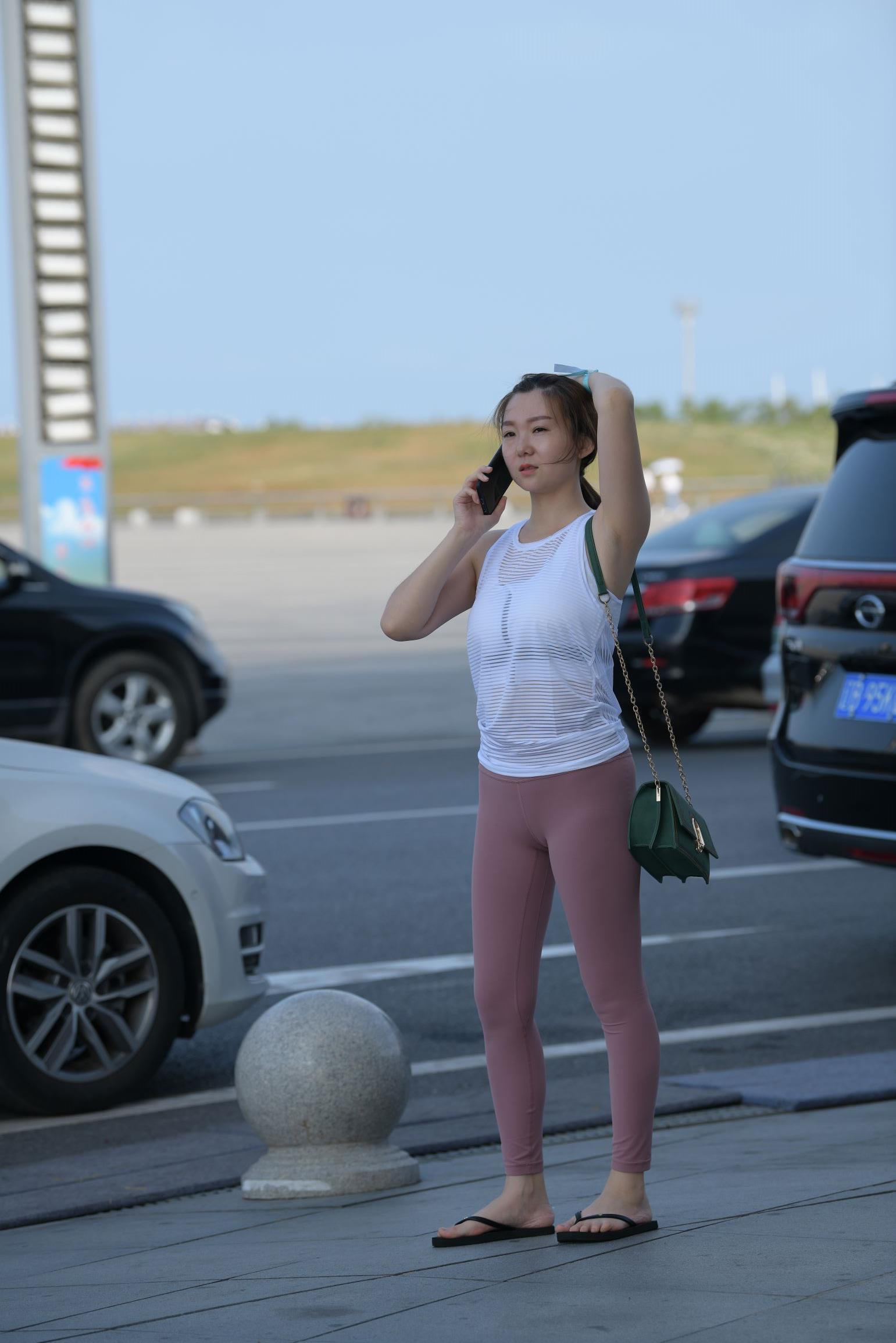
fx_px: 4852
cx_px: 448
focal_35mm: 130
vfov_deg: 15.8
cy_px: 672
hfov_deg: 10.6
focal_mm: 130
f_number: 4.5
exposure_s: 1/400
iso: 80
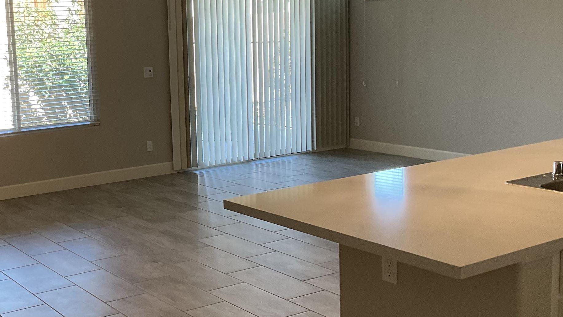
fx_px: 791
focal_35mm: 53
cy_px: 136
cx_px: 128
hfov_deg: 38.0
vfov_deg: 22.6
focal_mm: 3
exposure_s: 1/50
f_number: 1.8
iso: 40
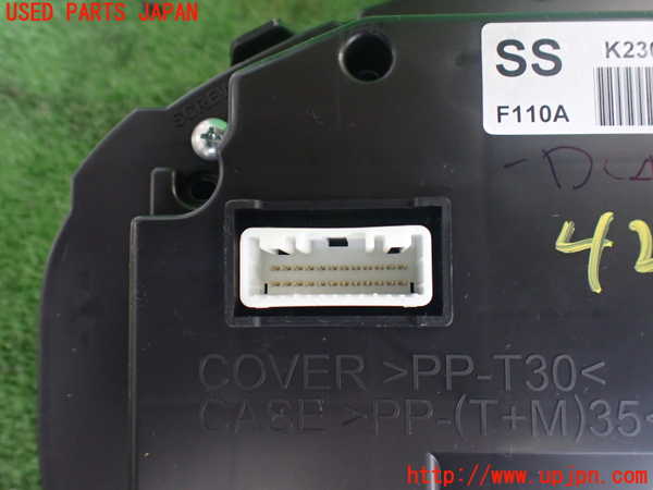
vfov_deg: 46.8
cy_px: 245
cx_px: 326
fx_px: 566
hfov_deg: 60.0
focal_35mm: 30
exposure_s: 1/125
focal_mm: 5.4
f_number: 2.3
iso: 800
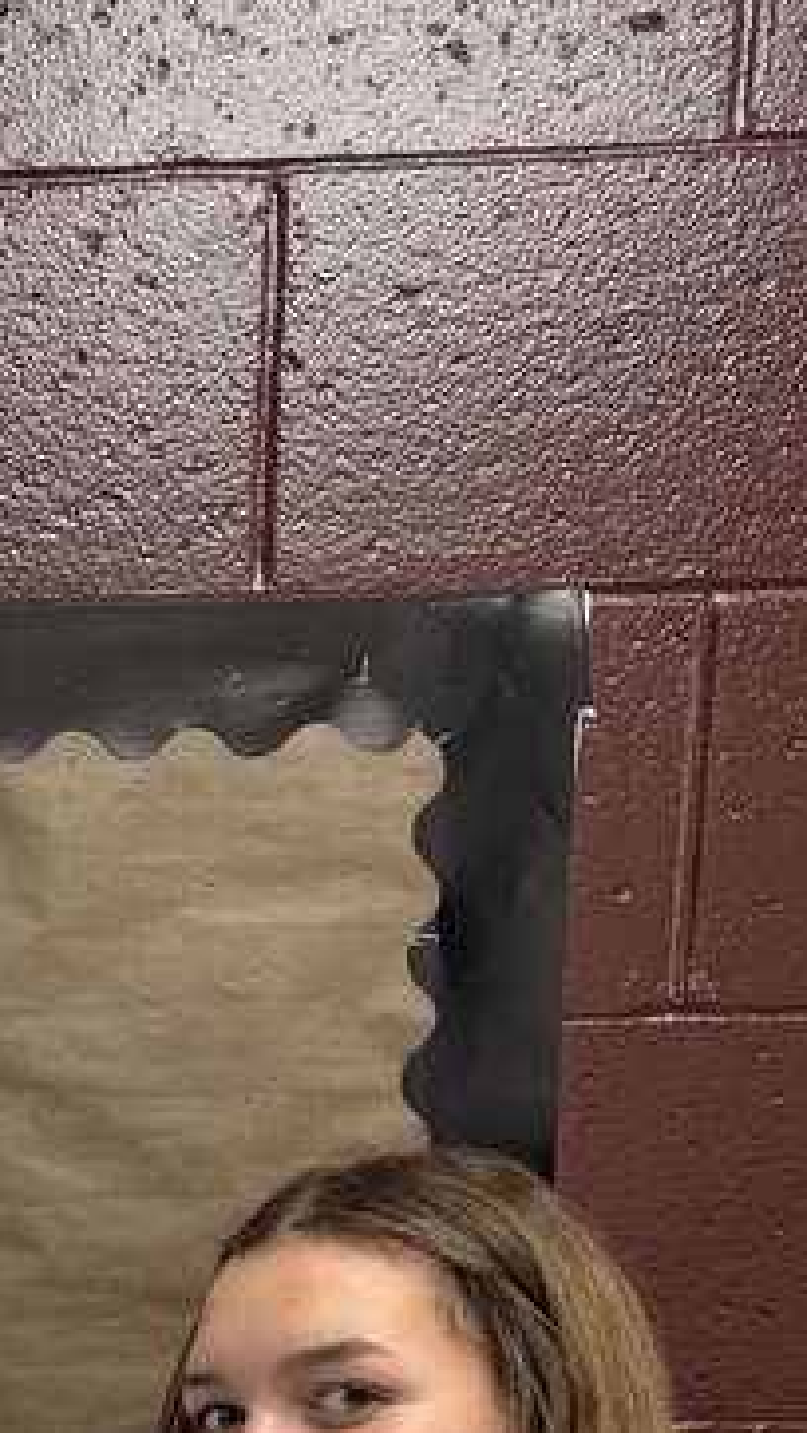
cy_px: 1805
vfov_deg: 25.2
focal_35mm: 74
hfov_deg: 14.3
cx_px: -672
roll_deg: +0.1
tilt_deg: -8.7
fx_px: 2811
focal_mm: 6.76
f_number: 1.78
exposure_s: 1/120
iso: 125
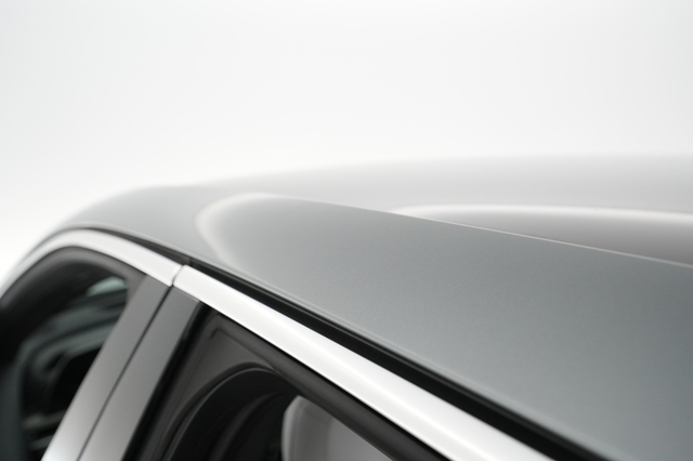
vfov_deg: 47.9
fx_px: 519
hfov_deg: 67.4
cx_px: 346
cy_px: 230
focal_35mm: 27
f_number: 4.5
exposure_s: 1/100
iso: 2500
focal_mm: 27
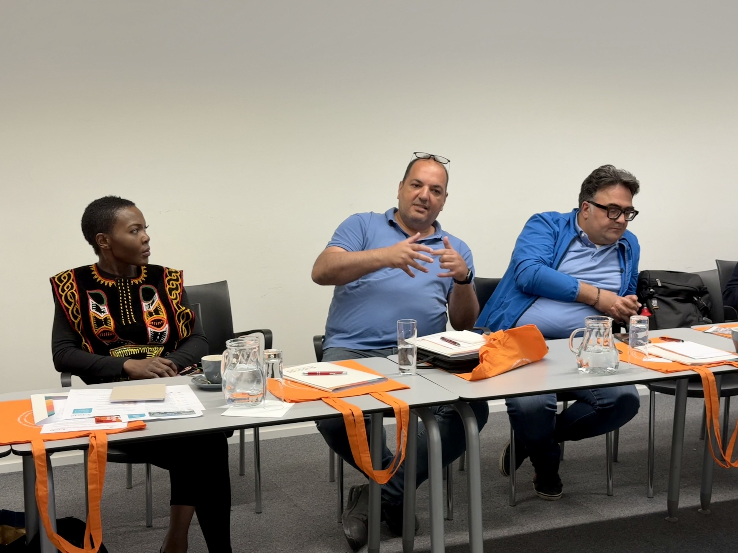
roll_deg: +0.0
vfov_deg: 30.3
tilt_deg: -8.5
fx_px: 1023
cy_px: 276
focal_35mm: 48
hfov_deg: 39.7
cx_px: 369
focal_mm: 6.76
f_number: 1.78
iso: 64
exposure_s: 1/50
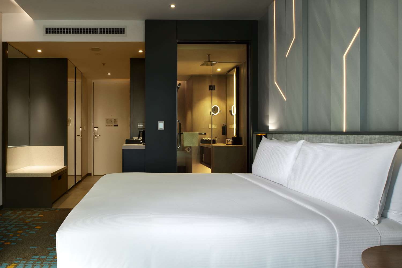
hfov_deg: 73.7
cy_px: 134
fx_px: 268
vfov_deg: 53.1
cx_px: 201
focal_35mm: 24
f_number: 11
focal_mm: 24
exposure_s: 1/10
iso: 100
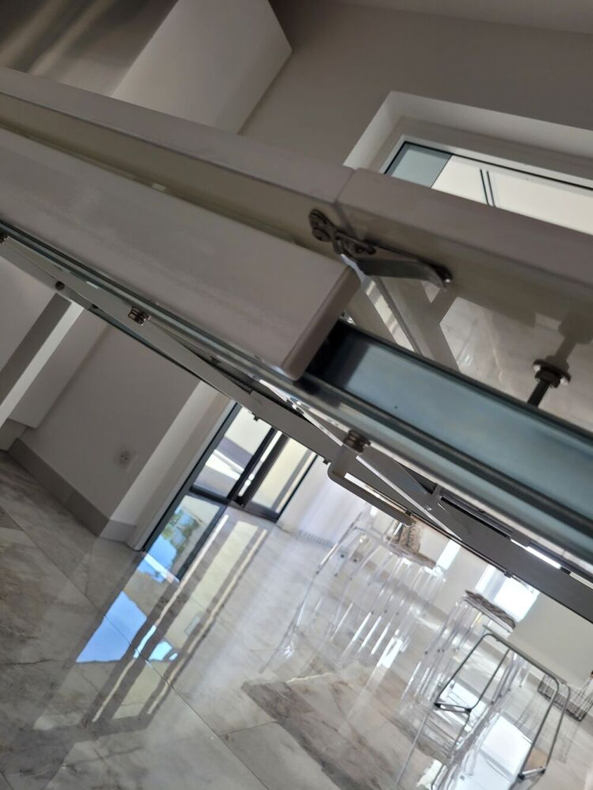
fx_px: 594
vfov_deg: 67.3
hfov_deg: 53.1
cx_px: 296
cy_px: 395
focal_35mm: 26
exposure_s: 1/120
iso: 50
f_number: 1.8
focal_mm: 5.4
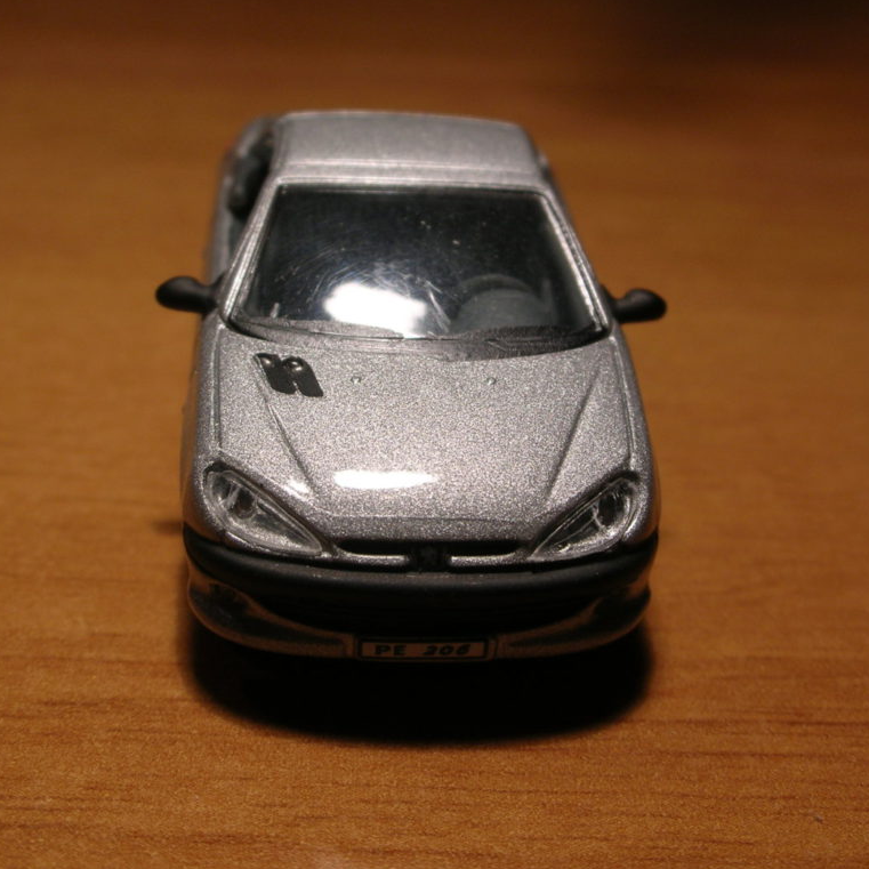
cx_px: 407
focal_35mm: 63
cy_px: 433
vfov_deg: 27.3
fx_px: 1789
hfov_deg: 27.3
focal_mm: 8.8
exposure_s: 1/14.2
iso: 50
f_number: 3.7
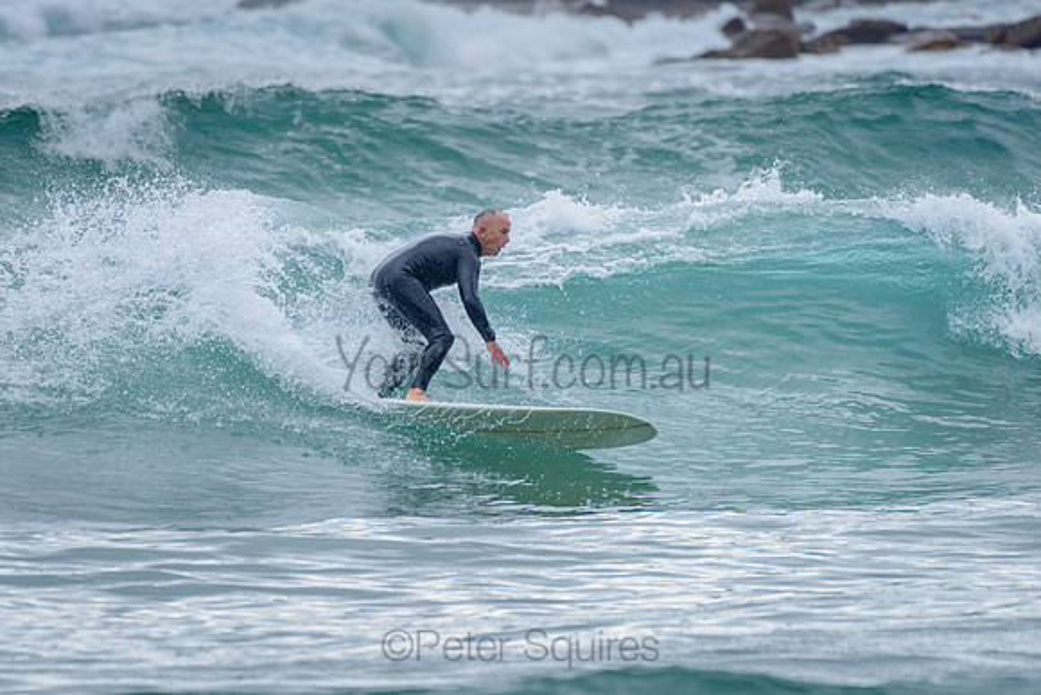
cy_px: 315
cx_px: 403
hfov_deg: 3.4
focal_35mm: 613
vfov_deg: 2.2
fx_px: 17736
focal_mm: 500
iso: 500
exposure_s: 1/1250
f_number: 5.6
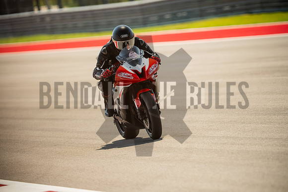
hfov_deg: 4.9
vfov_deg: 3.3
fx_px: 3361
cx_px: 144
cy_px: 96
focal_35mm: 420
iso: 1600
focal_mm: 280
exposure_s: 1/8000
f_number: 2.8
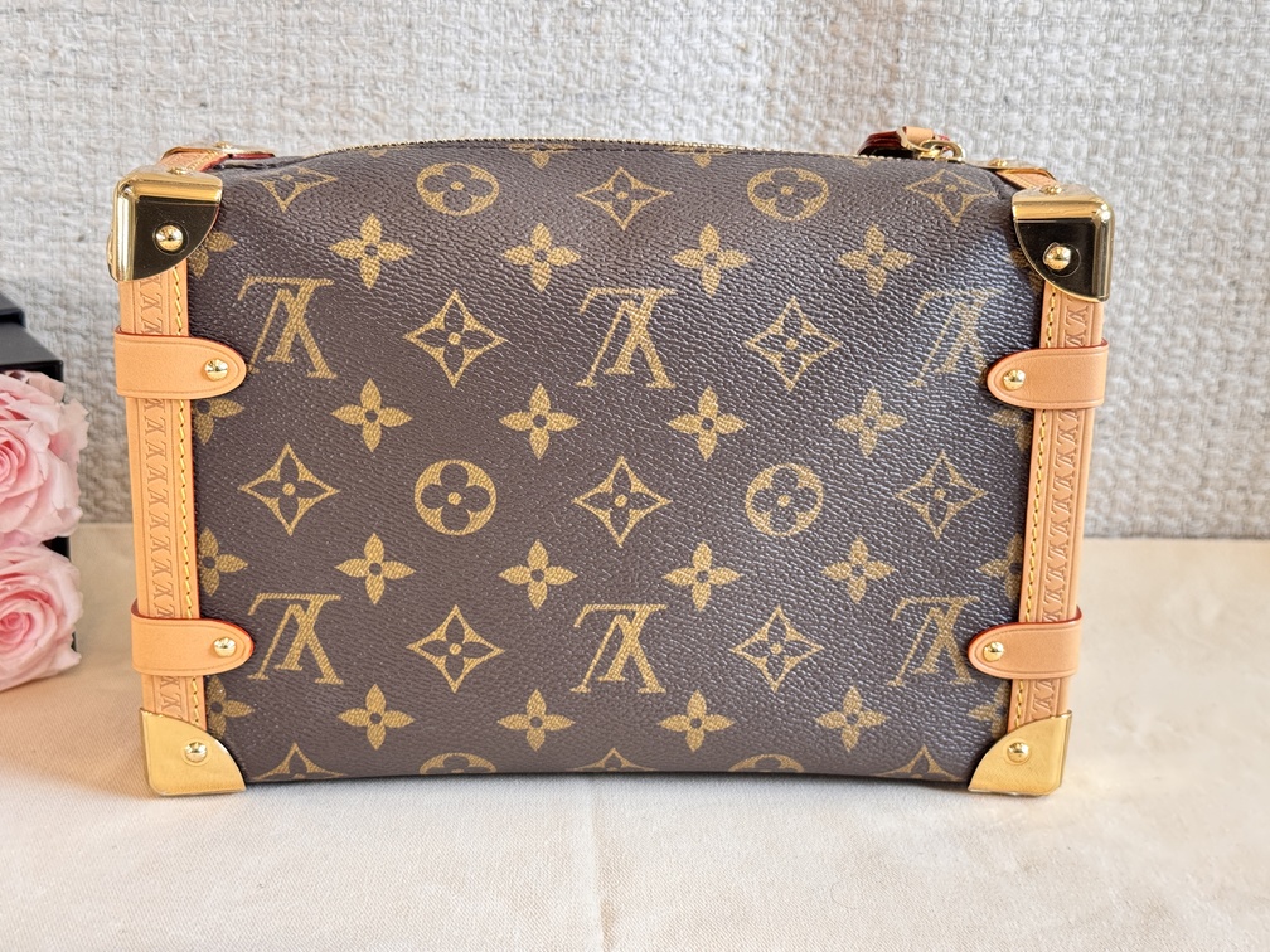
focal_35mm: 48
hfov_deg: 39.7
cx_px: 635
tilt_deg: -16.1
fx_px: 1761
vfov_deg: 30.3
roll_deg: -1.5
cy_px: 476
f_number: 1.78
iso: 125
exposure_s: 1/50
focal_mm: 6.76
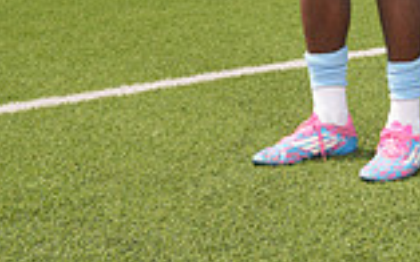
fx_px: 1304
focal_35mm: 114
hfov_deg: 18.0
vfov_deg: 10.3
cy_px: -305
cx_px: 377
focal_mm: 39
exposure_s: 1/200
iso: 100
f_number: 8
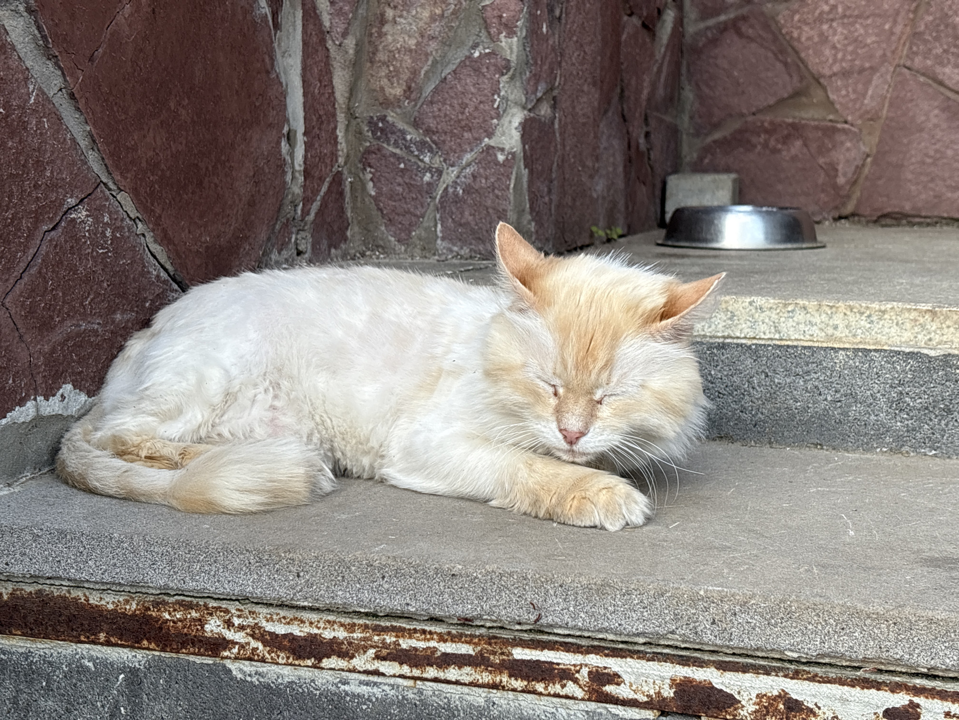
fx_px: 1441
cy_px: 360
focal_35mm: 52
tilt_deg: -7.2
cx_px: 480
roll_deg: -0.3
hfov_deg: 36.8
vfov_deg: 28.0
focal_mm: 5.96
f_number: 1.6
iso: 32
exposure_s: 1/680
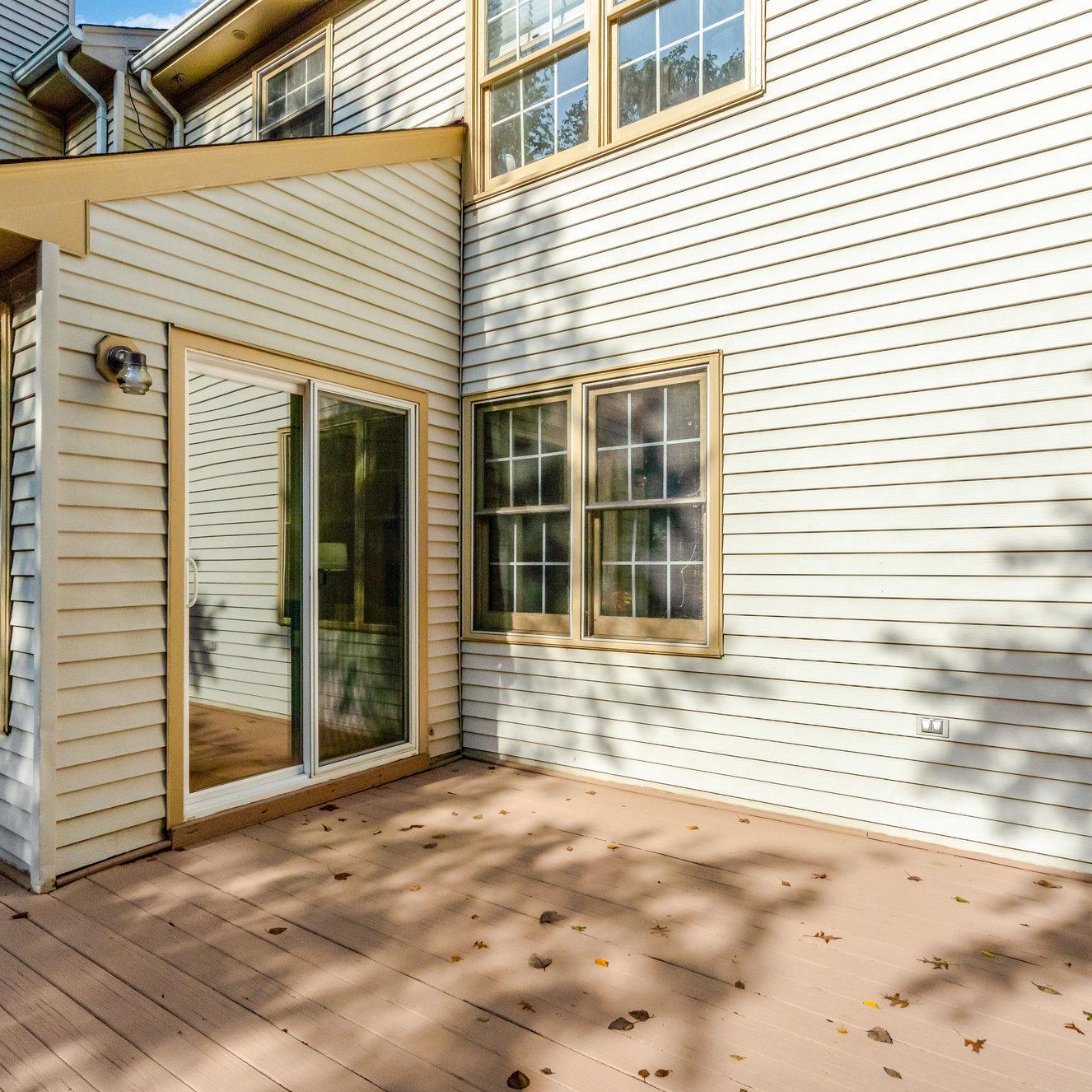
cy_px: 561
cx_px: 469
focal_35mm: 21
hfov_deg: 71.8
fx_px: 749
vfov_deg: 72.1
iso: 1250
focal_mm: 16
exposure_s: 1/3200
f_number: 8
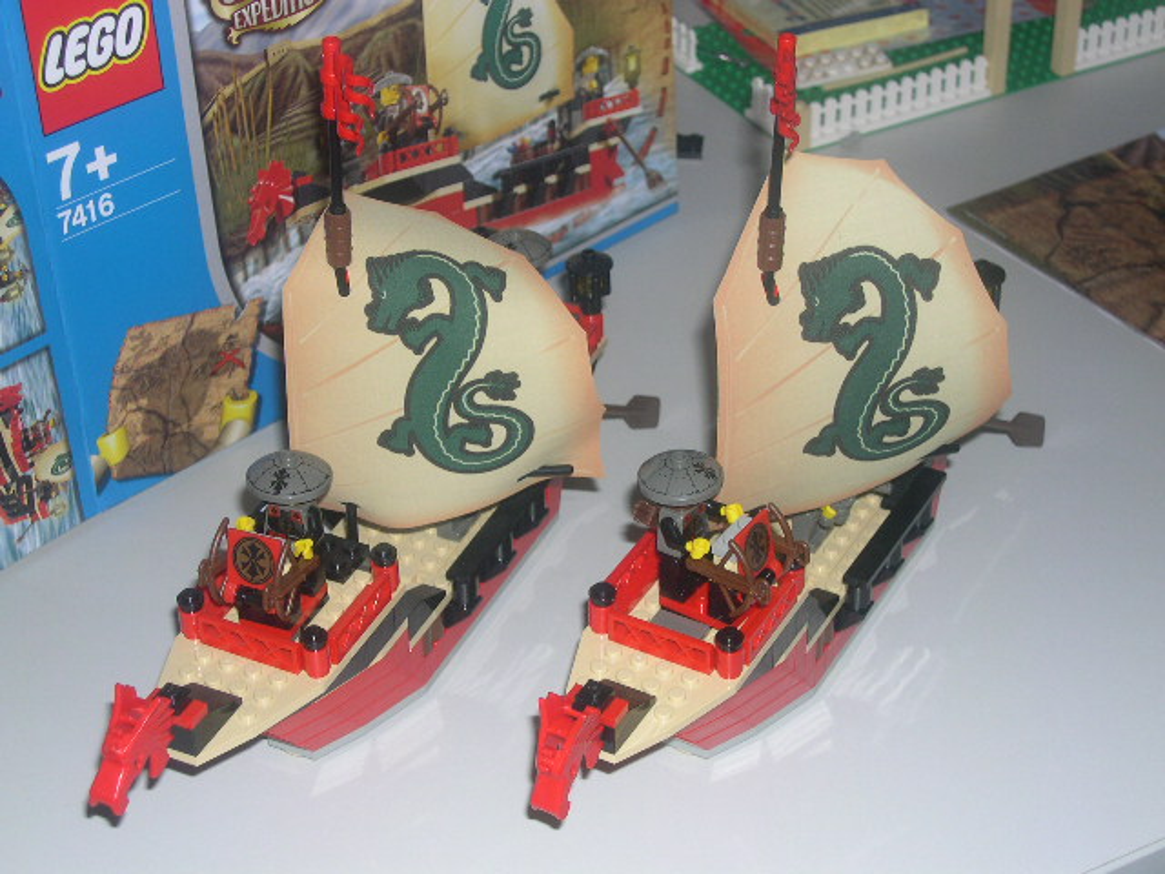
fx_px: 2255
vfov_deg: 21.9
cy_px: 437
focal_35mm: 67
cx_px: 582
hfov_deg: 29.0
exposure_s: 1/60
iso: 100
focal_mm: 14.2
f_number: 3.7
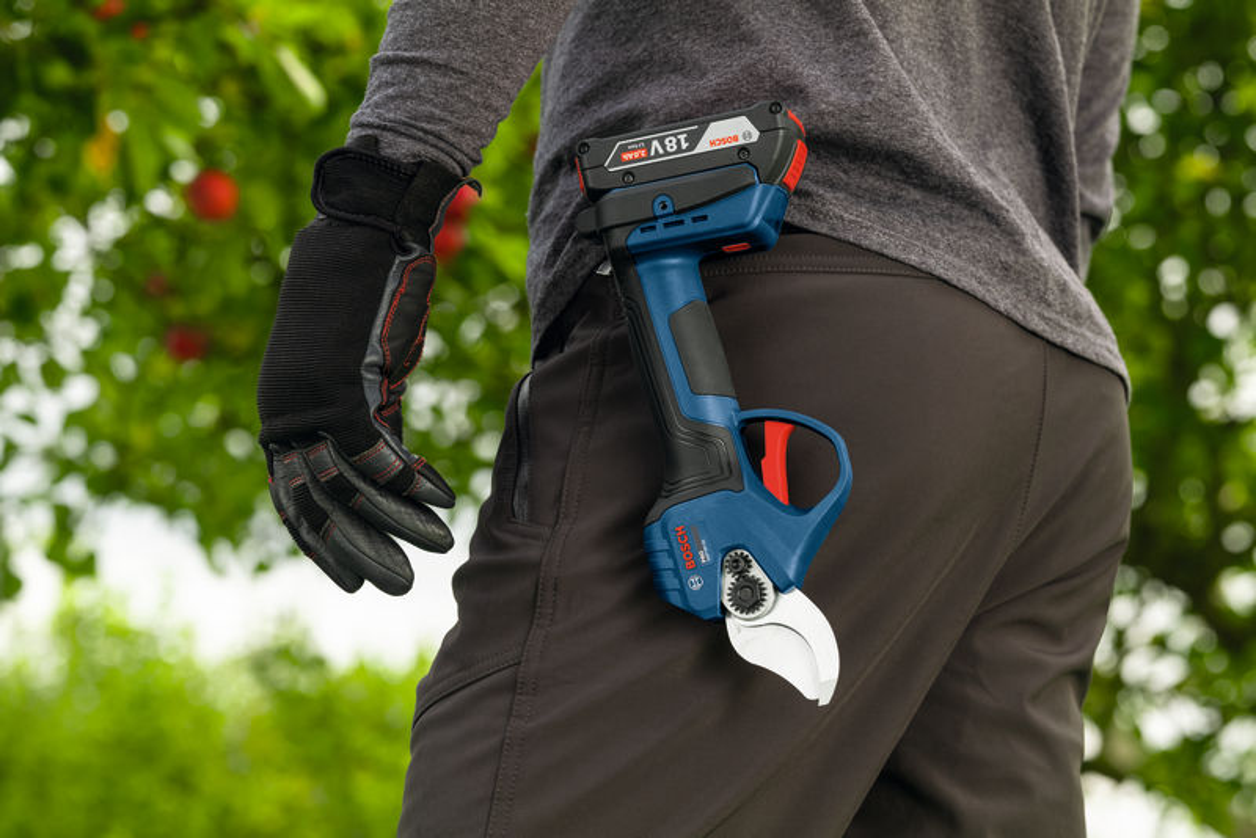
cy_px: 419
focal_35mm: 103
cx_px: 628
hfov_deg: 19.8
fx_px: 3595
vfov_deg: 13.3
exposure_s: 1/100
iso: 400
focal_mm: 103
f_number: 6.3
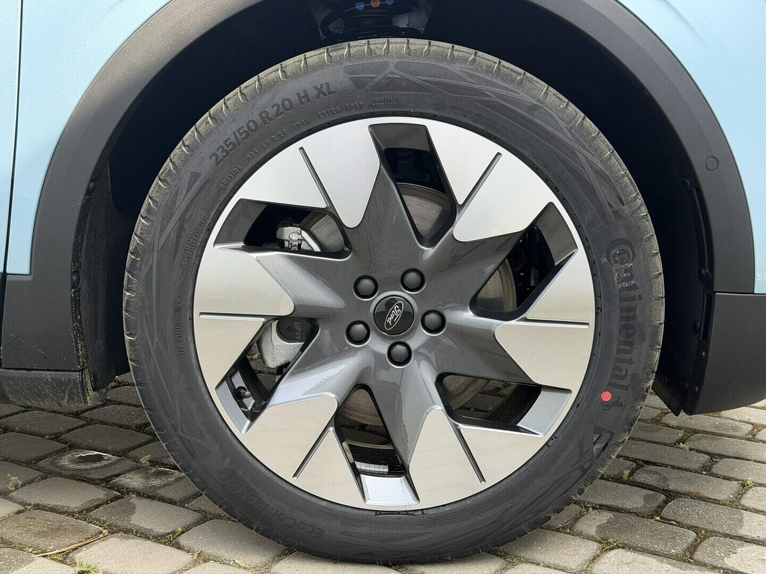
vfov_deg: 30.3
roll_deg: +0.4
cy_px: 287
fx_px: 1062
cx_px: 383
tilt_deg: -10.9
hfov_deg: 39.7
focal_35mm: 48
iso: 80
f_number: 1.78
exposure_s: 1/487
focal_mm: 6.76
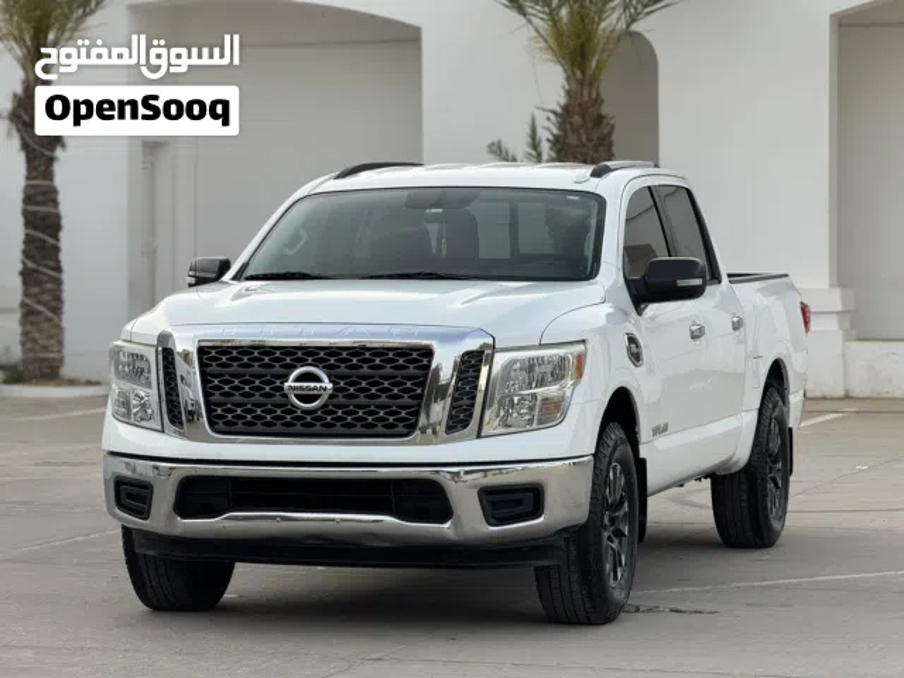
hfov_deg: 16.4
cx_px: 452
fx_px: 3134
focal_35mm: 120
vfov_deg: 12.3
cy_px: 339
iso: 50
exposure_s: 1/444
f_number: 2.8
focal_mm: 15.66
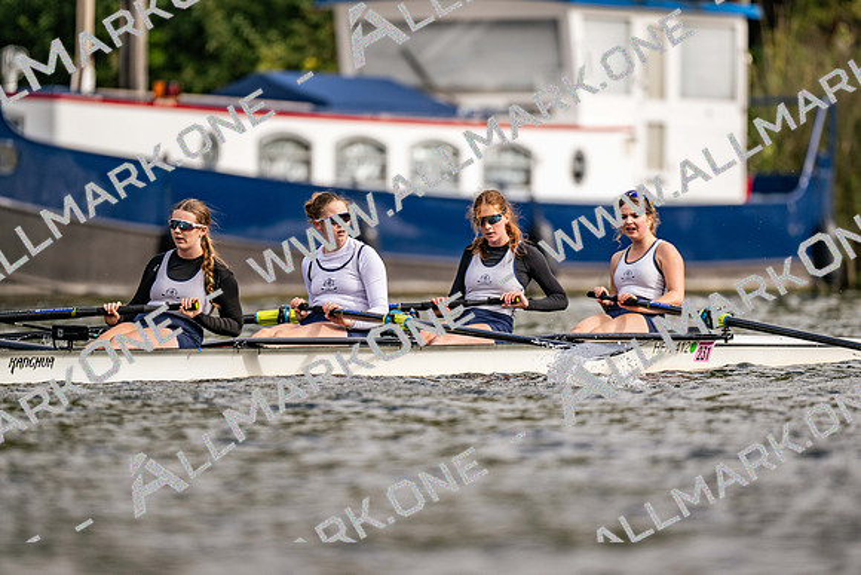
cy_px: 288
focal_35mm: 600
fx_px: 14360
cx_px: 430
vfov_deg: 2.3
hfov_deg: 3.4
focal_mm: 600
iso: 220
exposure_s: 1/2500
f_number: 4
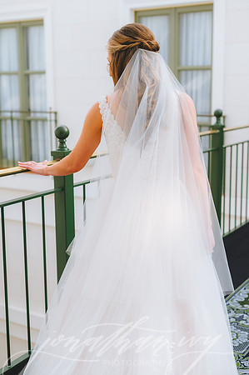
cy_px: 188
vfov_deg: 39.6
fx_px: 520
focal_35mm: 50
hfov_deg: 26.9
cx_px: 124
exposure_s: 1/320
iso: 250
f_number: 3.5
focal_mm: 50
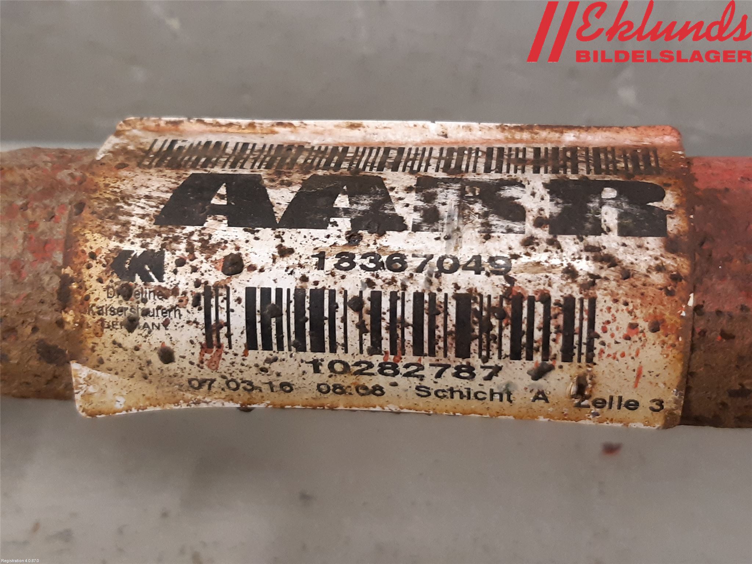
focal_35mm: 26
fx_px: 565
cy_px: 282
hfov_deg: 67.3
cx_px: 376
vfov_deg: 53.1
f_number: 1.7
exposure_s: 1/50
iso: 250
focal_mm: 3.93
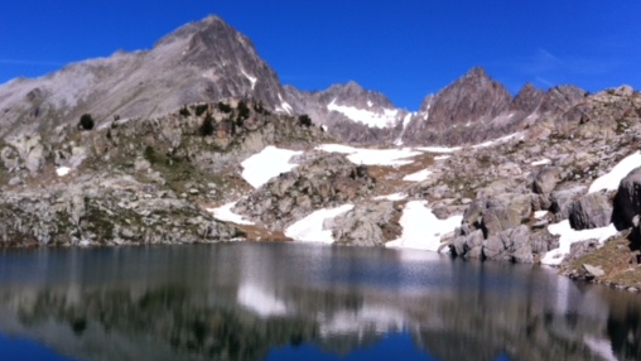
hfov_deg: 42.8
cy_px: 216
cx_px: 273
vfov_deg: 24.9
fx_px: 816
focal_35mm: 48
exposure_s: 1/1676
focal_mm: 3.85
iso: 80
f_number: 2.8
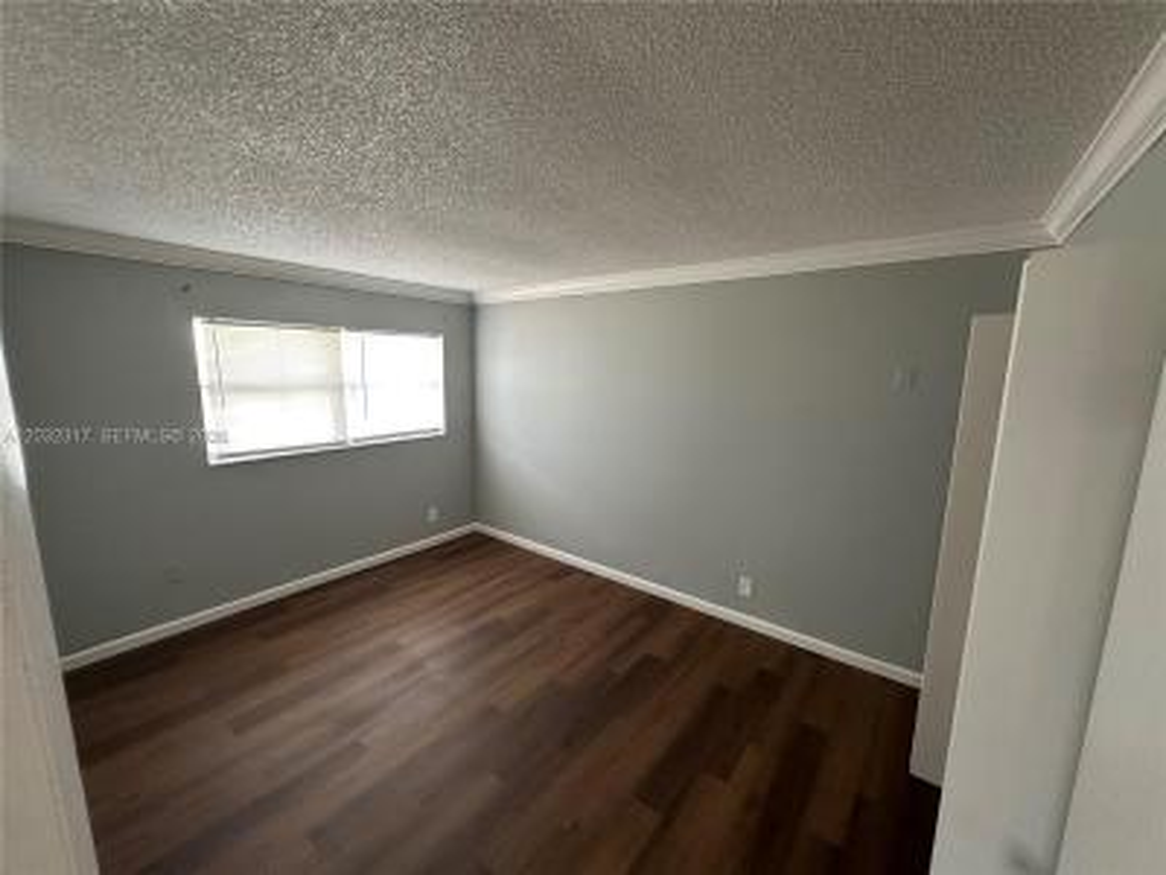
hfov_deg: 102.1
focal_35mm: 14
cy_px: 438
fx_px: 472
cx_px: 583
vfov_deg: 85.7
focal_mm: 2.2
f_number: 2.2
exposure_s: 1/60
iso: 160
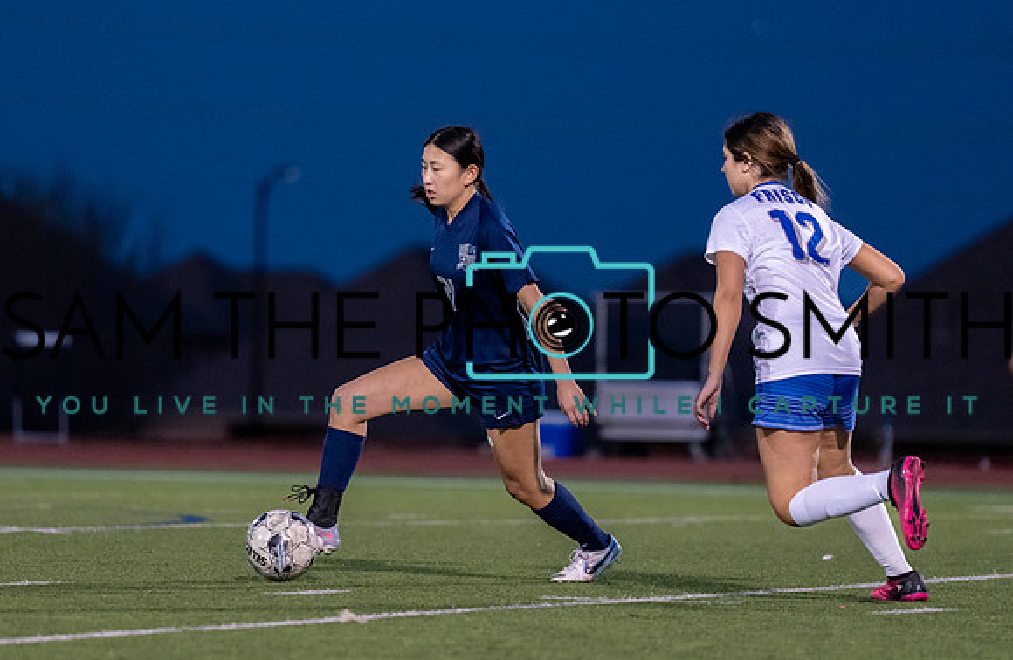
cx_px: 441
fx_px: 8757
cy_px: 334
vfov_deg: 4.3
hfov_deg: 6.6
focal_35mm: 313
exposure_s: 1/1000
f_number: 2.8
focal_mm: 200
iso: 3200
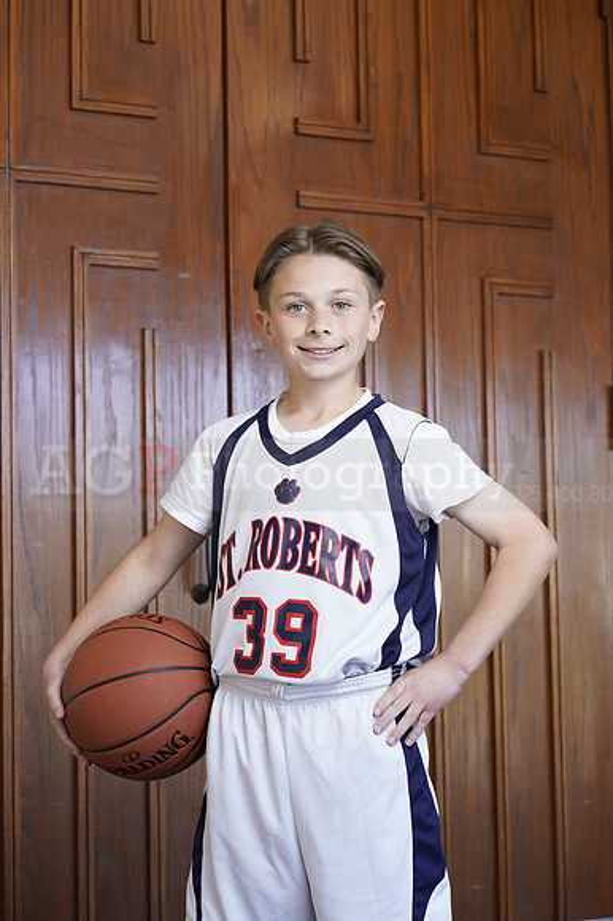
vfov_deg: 23.9
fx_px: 2173
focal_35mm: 85
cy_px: 460
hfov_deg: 16.1
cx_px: 306
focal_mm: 85
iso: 200
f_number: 5.6
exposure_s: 1/60
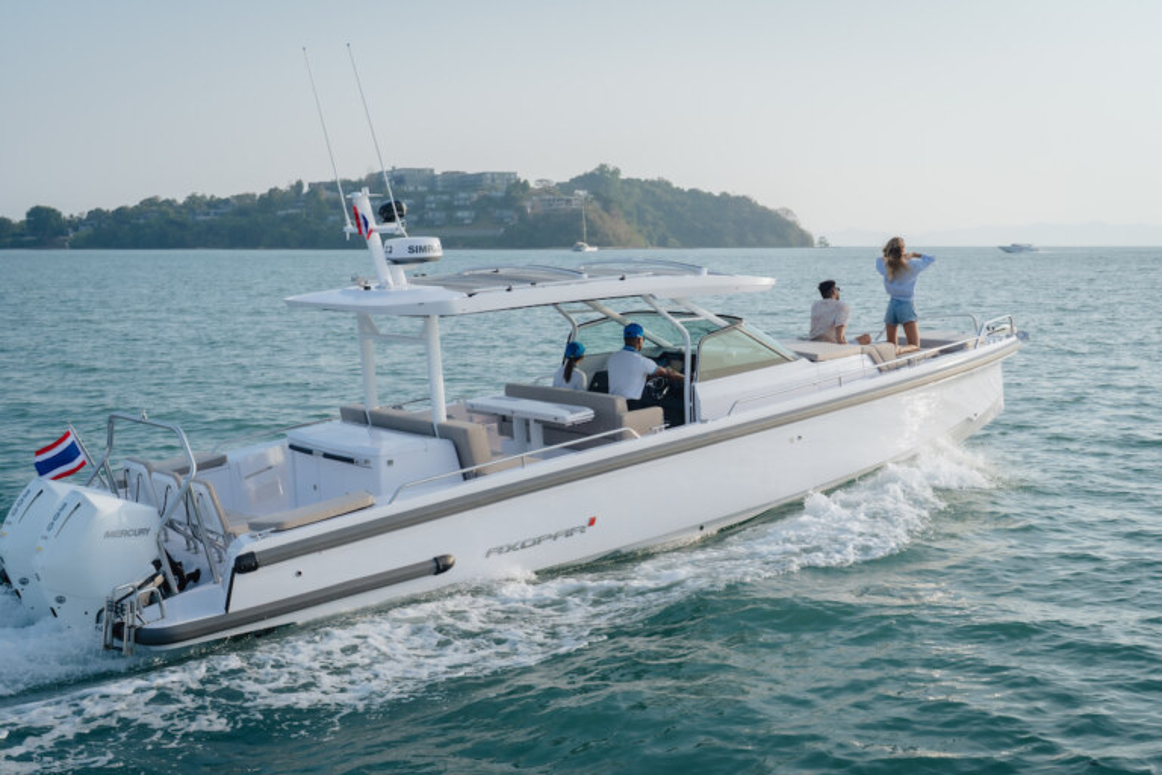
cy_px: 388
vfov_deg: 27.0
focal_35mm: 50
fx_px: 1614
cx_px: 581
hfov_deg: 39.6
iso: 200
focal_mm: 50
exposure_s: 1/2000
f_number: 4
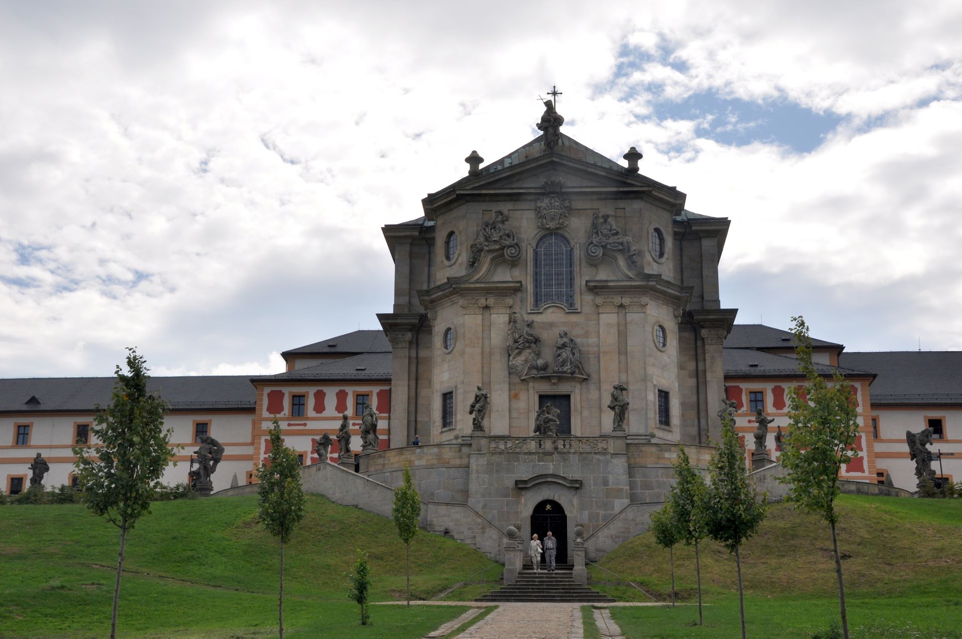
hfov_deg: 38.9
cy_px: 320
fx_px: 1361
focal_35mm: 51
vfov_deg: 26.4
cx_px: 481
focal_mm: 34
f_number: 13
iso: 320
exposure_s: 1/160
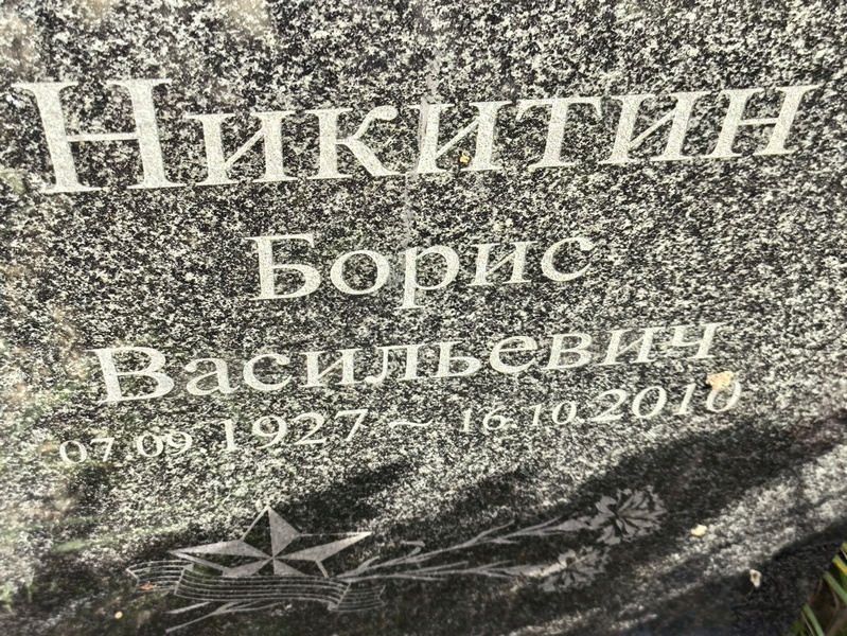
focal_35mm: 50
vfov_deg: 29.1
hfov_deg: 38.2
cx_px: 424
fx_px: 1224
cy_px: 318
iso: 50
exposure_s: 1/137
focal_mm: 4.71
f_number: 1.7
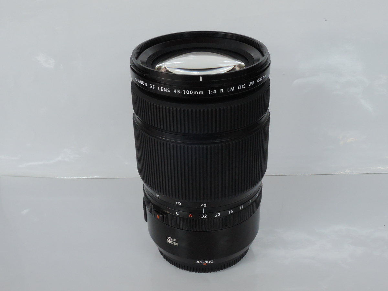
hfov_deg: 42.1
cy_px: 146
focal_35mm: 45
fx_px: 504
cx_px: 194
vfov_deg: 32.2
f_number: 7.3
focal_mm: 9.6
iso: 800
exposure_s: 1/30
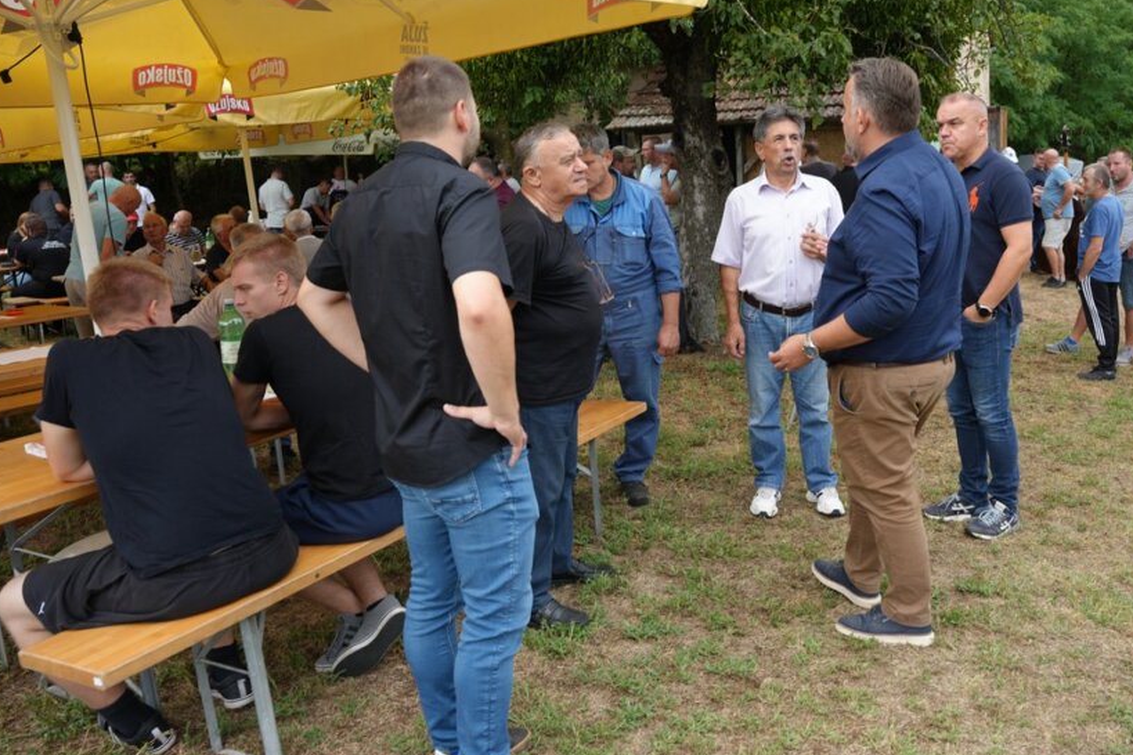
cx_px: 643
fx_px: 944
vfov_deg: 43.6
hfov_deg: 61.7
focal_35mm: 30
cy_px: 352
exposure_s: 1/160
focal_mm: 24
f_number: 4
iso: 160
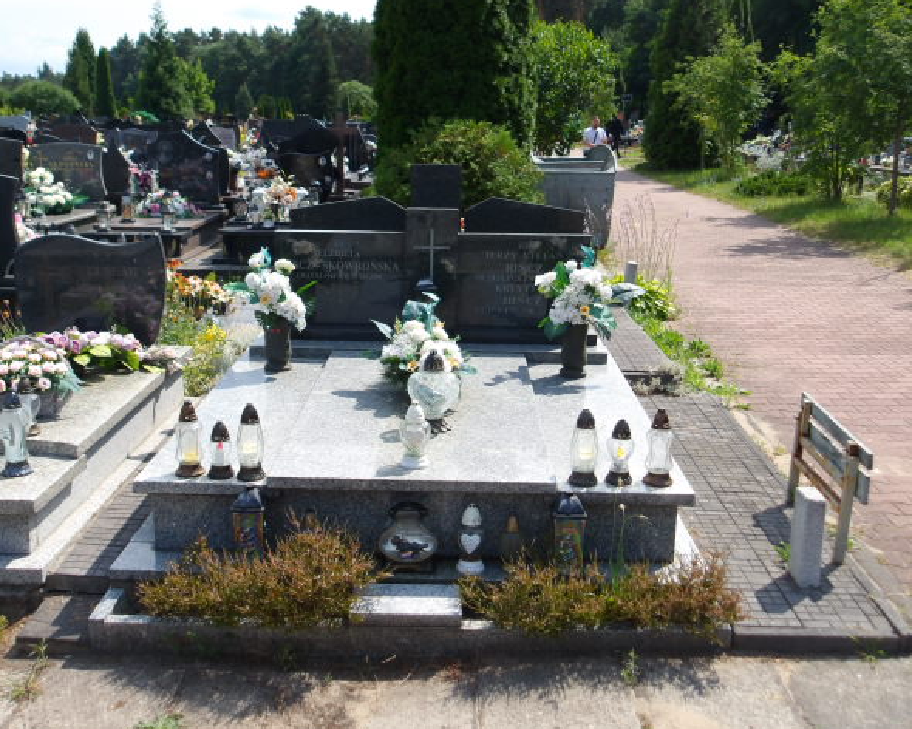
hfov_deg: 50.2
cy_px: 366
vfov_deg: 41.2
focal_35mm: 36
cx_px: 420
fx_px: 972
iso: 100
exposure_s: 1/766
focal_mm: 6.1
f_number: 3.3
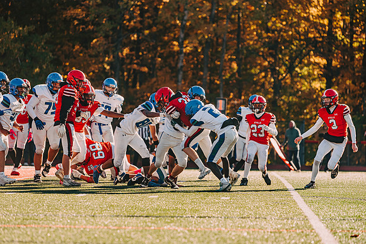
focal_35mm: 165
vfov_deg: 8.3
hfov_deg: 12.4
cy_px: 122
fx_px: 1678
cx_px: 183
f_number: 3.5
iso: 125
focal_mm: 165
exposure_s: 1/3200
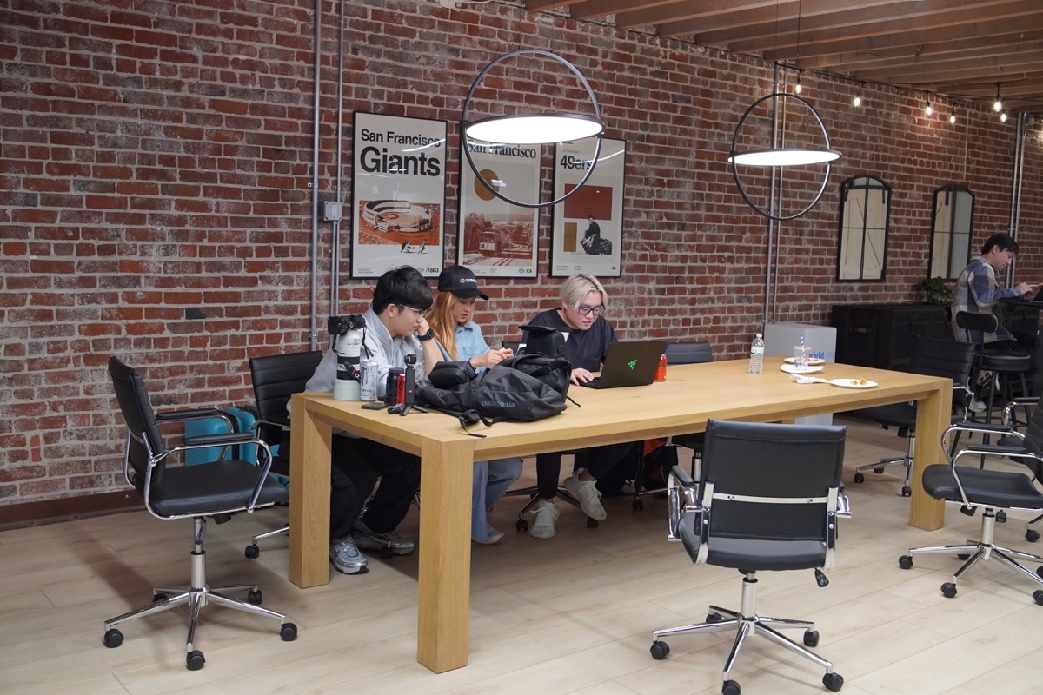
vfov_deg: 38.4
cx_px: 522
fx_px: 999
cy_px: 348
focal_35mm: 34
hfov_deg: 55.1
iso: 2500
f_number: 4
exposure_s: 1/160
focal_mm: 23
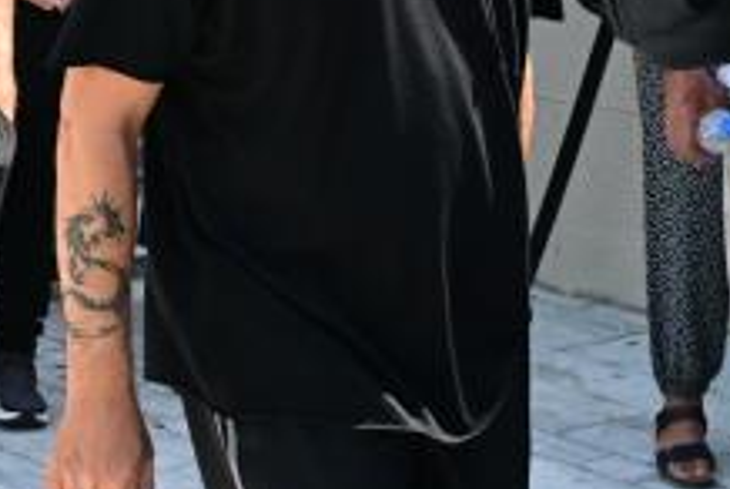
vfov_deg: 9.5
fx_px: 2883
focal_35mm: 142
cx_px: 332
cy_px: -174
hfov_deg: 14.4
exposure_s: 1/1000
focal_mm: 31.5
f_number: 5.6
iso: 800
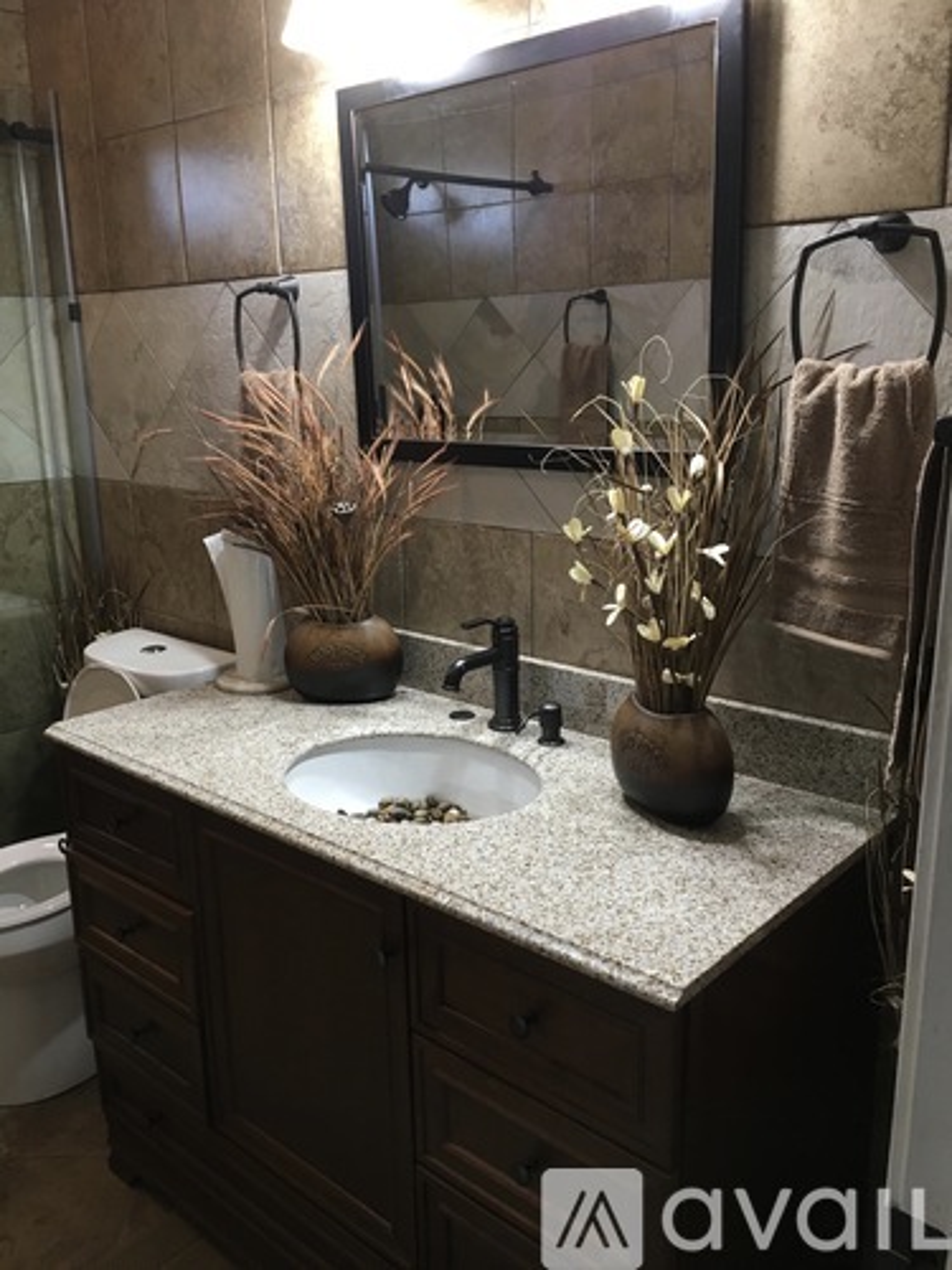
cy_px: 635
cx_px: 476
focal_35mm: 29
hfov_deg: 48.2
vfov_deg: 61.7
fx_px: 1063
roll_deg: +2.1
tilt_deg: -15.0
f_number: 2.2
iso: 100
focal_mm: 4.15
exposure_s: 1/30
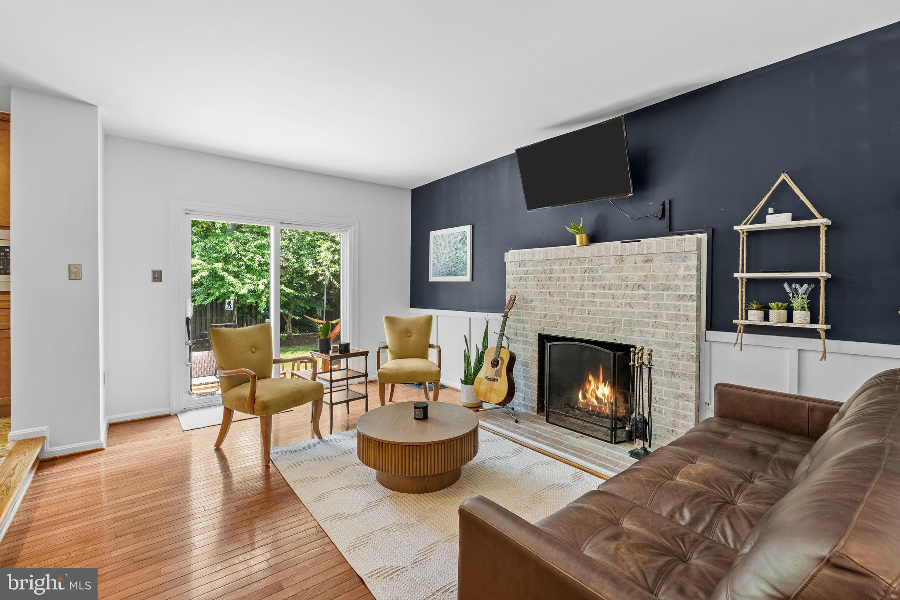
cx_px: 450
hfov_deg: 96.7
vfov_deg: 73.7
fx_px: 400
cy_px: 300
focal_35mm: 16
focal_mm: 16
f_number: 9
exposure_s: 3.2
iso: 100
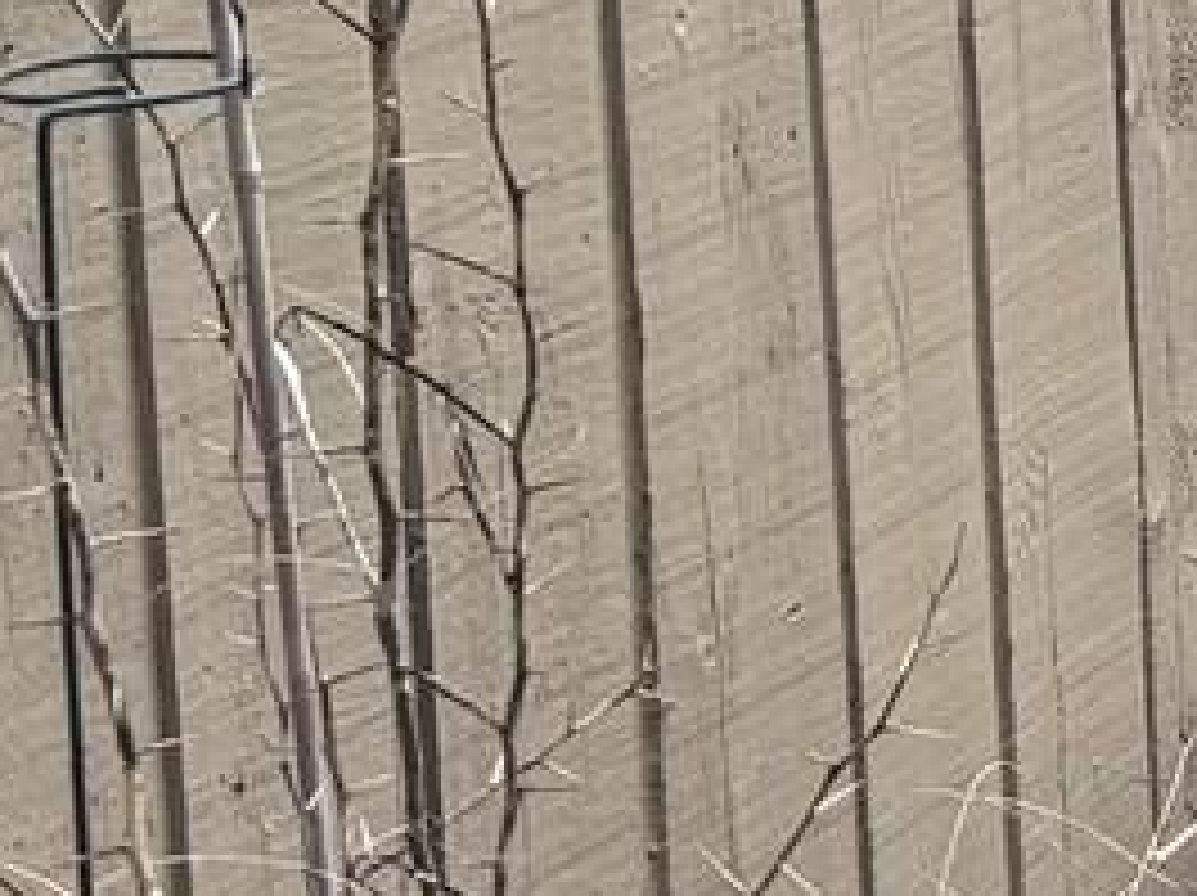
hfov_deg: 9.2
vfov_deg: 8.0
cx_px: 3218
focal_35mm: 185
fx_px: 6391
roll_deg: -0.1
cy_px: -54
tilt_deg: -10.6
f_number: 1.78
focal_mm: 6.76
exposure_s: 1/853
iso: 80
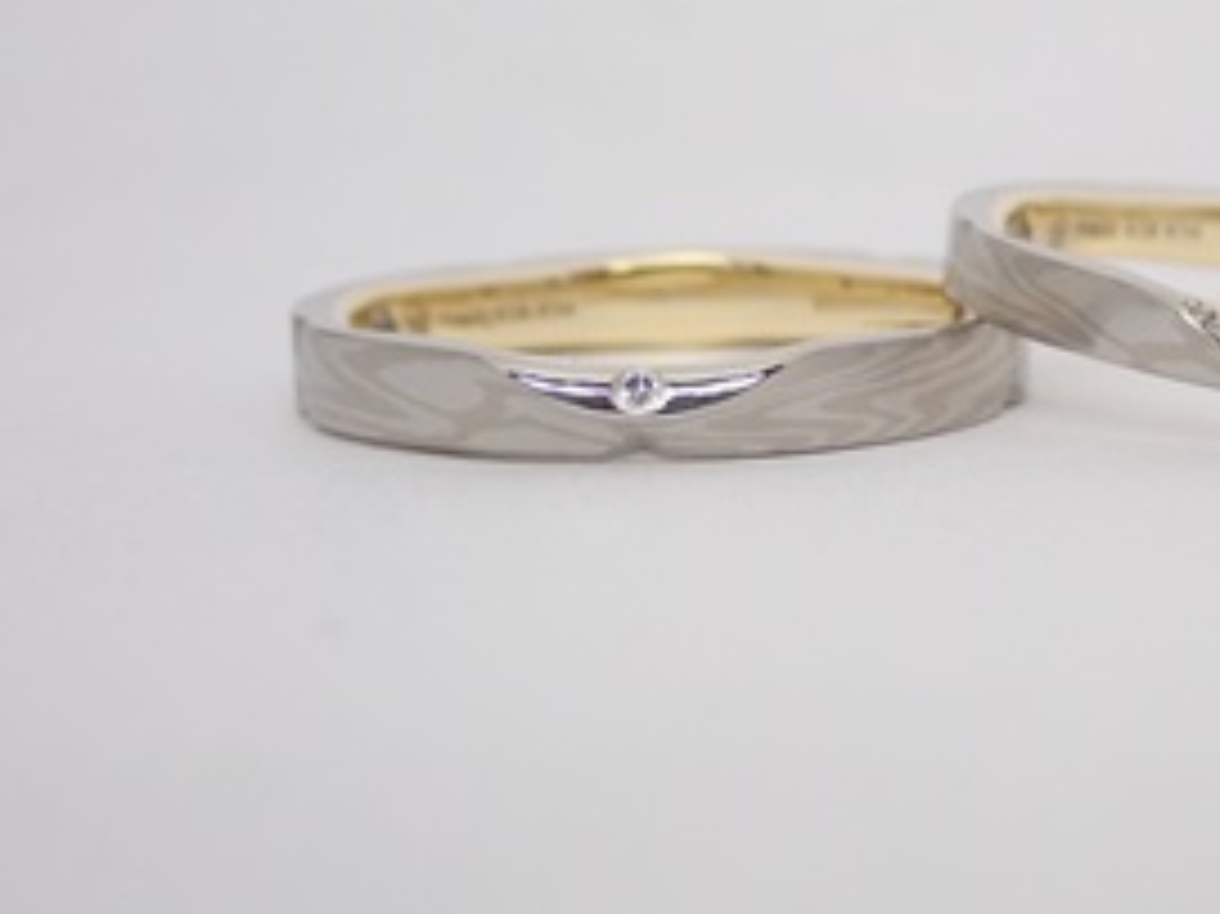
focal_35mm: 128
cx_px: 977
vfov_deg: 11.6
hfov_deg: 15.3
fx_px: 4509
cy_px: 367
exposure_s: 1/125
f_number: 4.1
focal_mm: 13.65
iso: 200
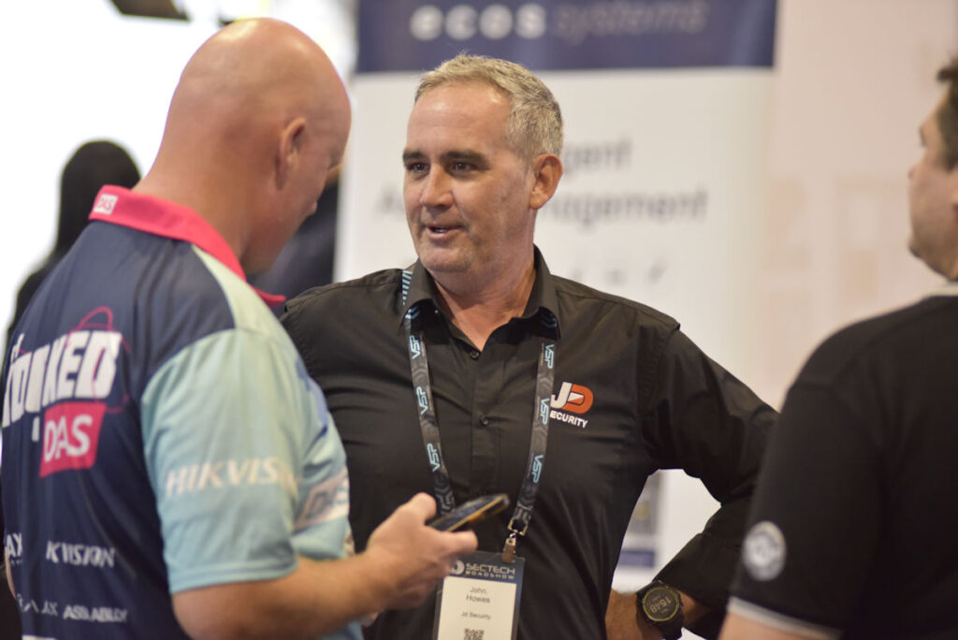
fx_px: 4793
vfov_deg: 7.6
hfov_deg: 11.4
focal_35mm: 180
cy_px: 320
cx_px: 479
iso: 6400
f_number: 2.8
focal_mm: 180
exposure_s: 1/320
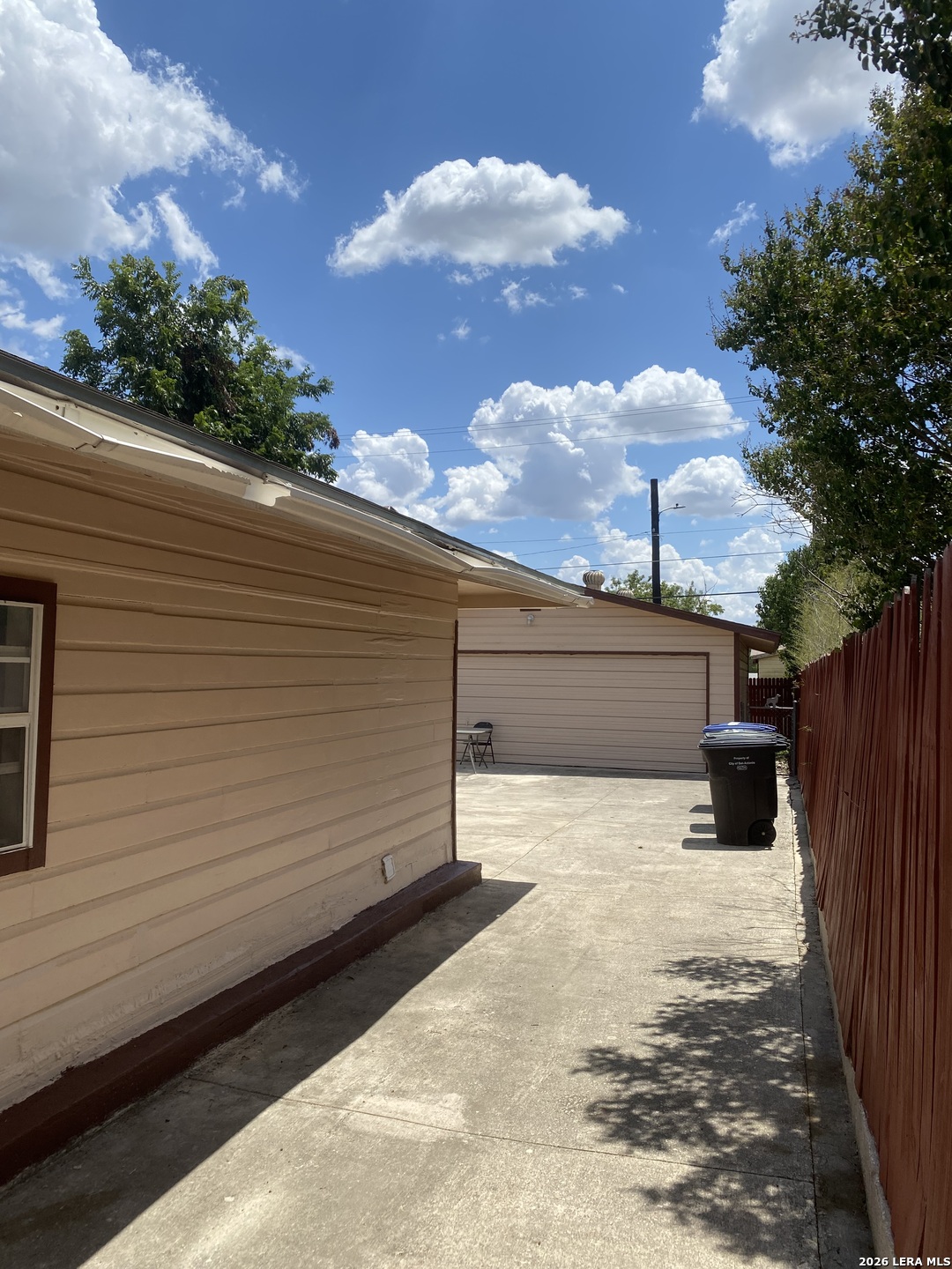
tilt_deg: +1.4
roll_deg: -0.8
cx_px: 476
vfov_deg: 67.3
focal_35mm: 26
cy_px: 634
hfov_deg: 53.1
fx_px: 953
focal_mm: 4.25
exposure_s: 1/4274
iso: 32
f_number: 1.8
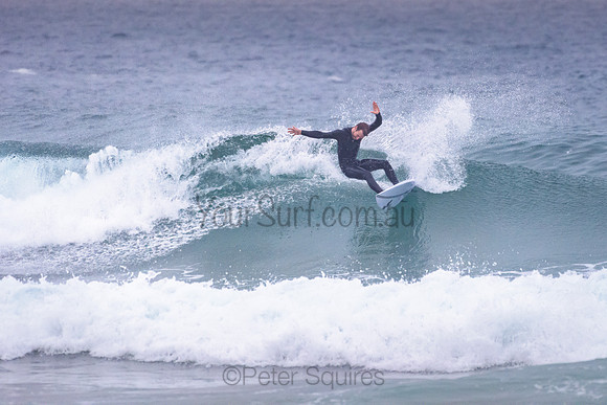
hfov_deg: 3.4
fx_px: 10336
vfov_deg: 2.2
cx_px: 359
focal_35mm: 613
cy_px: 157
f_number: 5.6
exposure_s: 1/2000
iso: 2800
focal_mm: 500
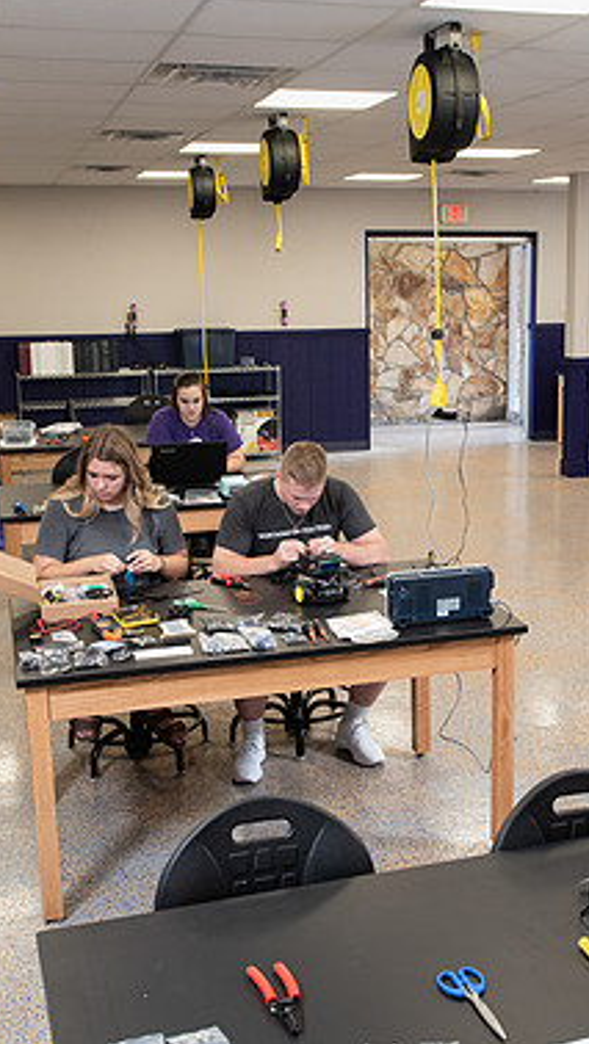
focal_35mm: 45
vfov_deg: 45.5
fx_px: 1248
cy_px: 521
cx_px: 376
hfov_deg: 26.5
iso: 800
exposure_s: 1/125
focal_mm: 28
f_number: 5
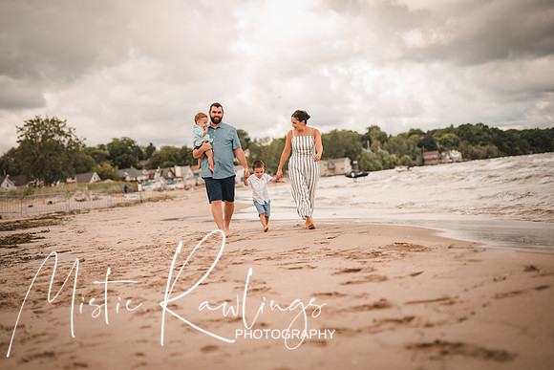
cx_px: 259
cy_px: 197
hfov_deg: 35.2
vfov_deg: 23.9
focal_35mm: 57
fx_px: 874
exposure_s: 1/2000
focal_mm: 50
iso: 100
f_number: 1.6
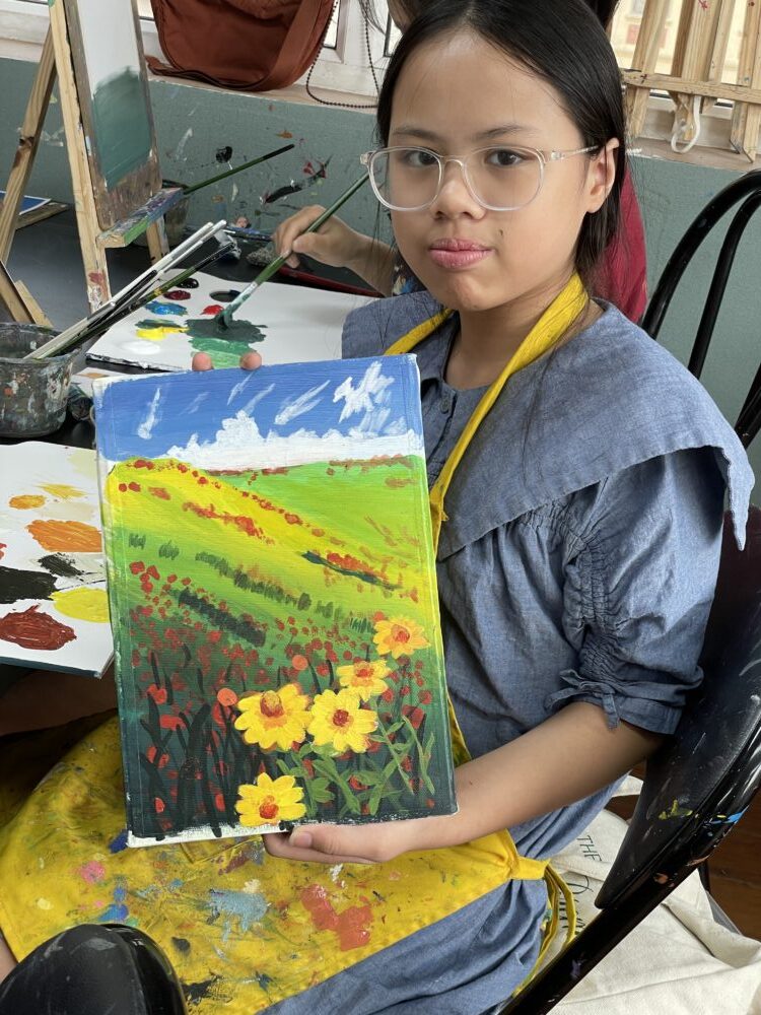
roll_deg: -7.2
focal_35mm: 52
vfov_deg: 36.8
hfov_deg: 28.0
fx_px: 1524
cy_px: 508
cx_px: 380
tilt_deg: -22.2
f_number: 2
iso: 40
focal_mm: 6
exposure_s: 1/100
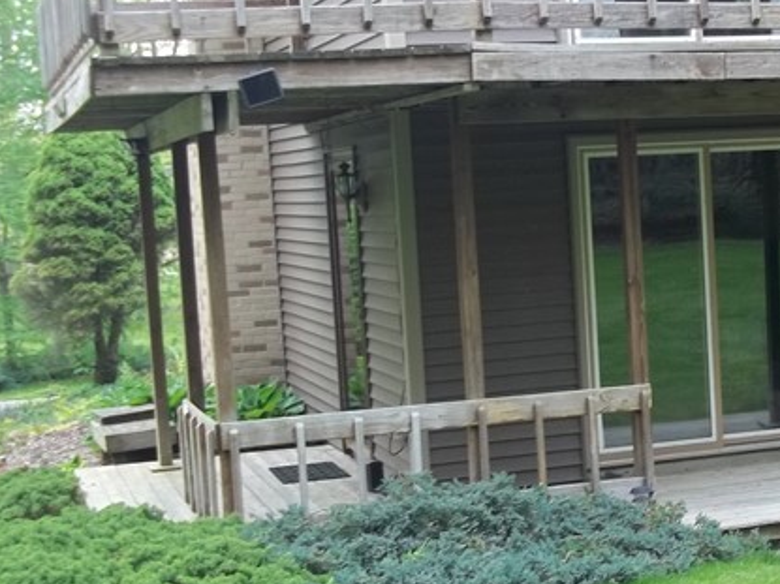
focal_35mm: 79
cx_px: 673
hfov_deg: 24.2
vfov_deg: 18.6
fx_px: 1780
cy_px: 325
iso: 80
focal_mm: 5.7
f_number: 2.9
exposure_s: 1/60
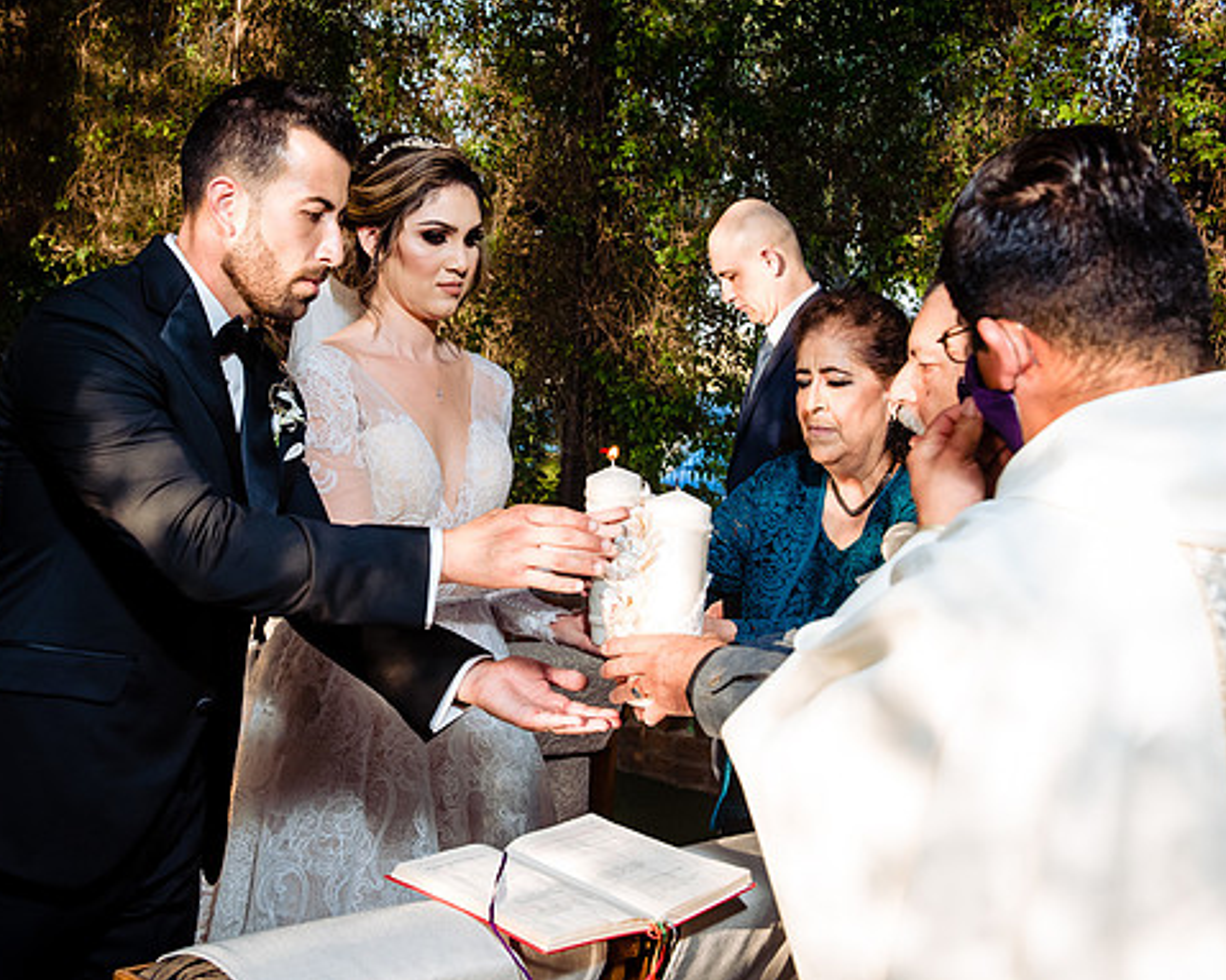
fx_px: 1923
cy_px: 387
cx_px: 465
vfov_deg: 28.5
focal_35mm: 53
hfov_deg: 35.2
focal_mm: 38
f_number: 7.1
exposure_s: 1/200
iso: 800
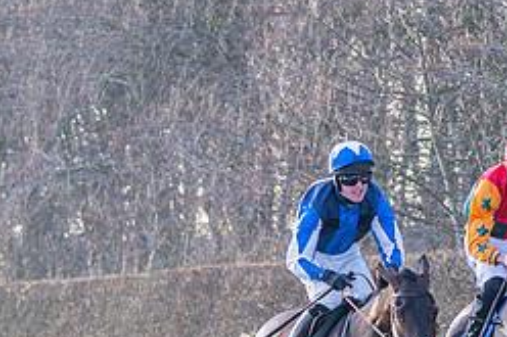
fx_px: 5418
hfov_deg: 5.3
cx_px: 701
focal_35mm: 385
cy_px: 418
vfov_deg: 3.6
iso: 800
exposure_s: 1/2000
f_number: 2.8
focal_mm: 59
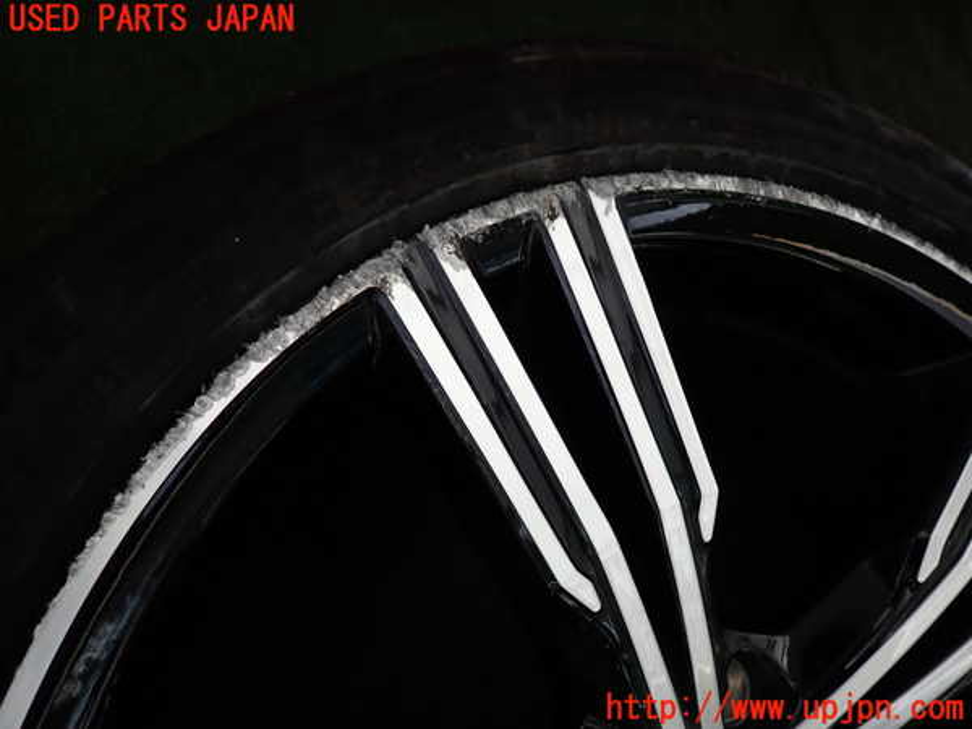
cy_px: 364
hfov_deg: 69.4
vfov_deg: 54.9
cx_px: 486
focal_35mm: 25
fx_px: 702
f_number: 2
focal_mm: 4.5
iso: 160
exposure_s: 1/60
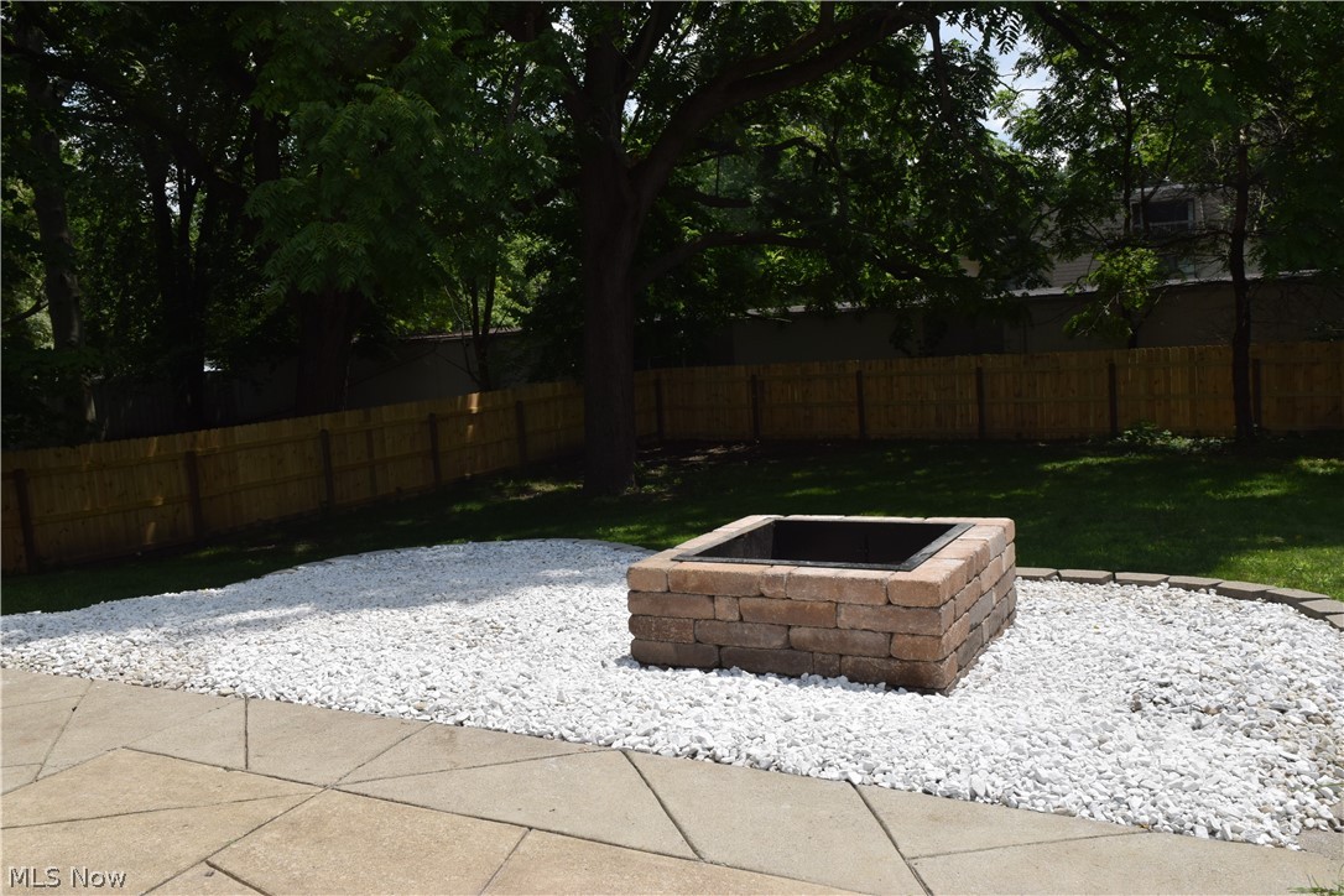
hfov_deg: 57.2
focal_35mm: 33
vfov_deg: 40.0
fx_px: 1232
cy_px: 448
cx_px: 672
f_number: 13
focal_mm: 22
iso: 100
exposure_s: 1/200
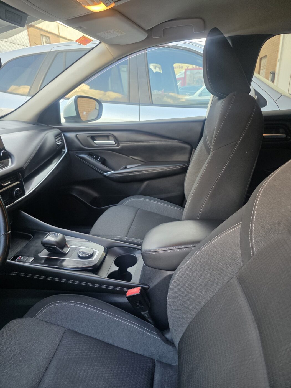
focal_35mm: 23
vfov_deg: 73.9
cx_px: 146
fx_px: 258
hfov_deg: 58.9
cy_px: 194
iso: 200
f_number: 1.7
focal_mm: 6.3
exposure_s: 1/100
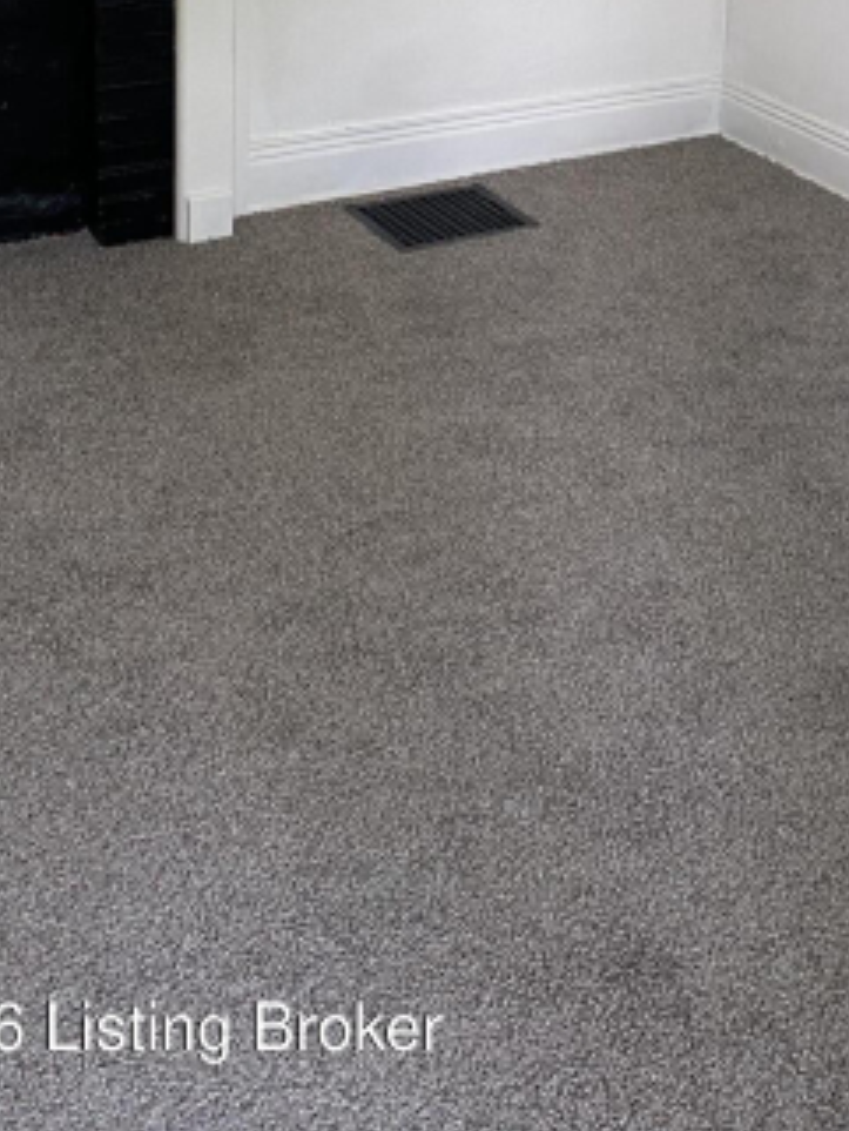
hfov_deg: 26.4
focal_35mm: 54
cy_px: -41
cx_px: 705
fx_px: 1765
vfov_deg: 32.3
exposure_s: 1/76
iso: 125
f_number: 1.8
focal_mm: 4.25
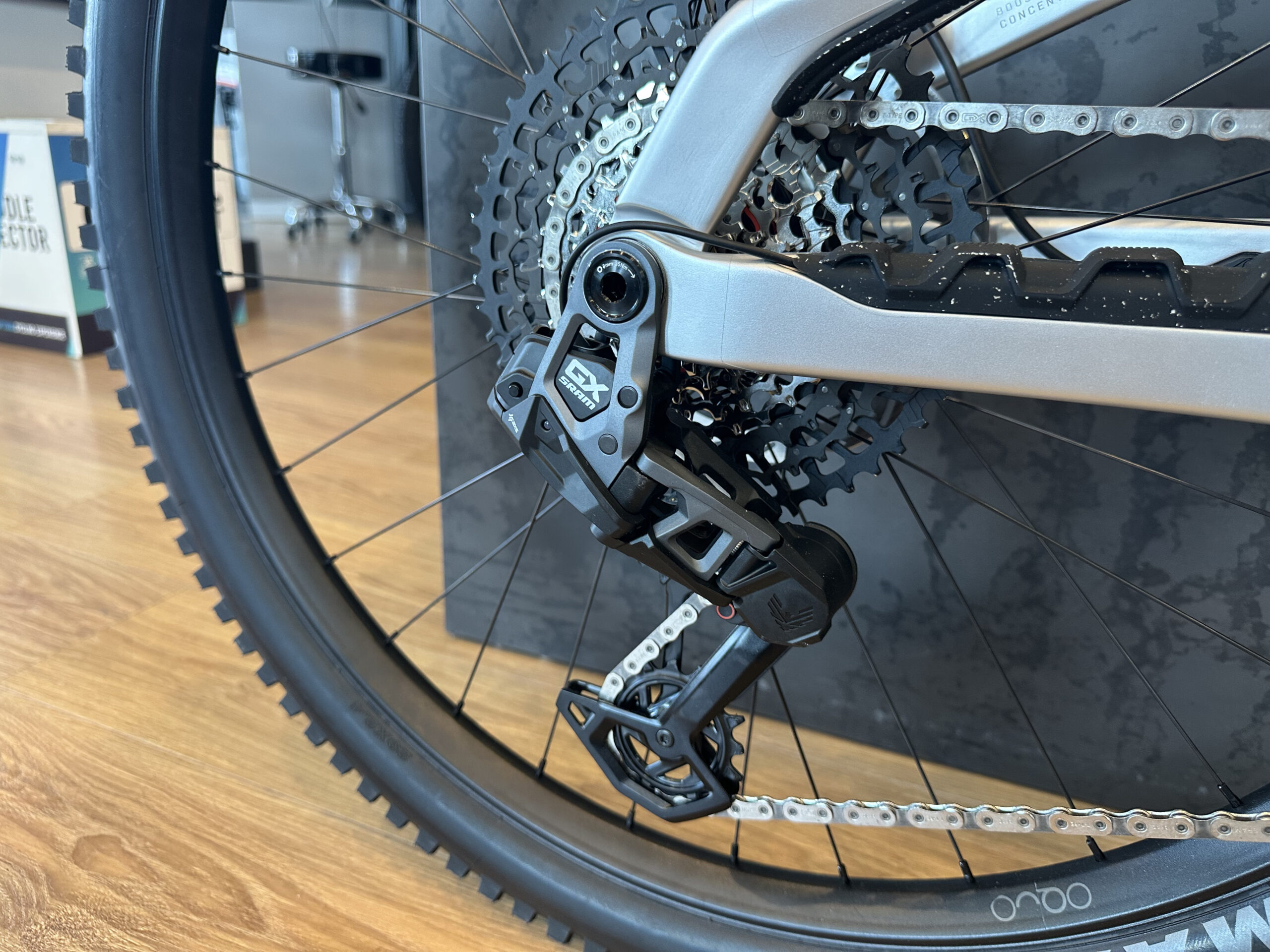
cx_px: 635
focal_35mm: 24
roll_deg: -1.3
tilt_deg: -20.6
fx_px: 881
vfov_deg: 56.8
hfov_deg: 71.6
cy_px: 476
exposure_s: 1/100
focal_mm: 6.86
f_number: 1.78
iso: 160
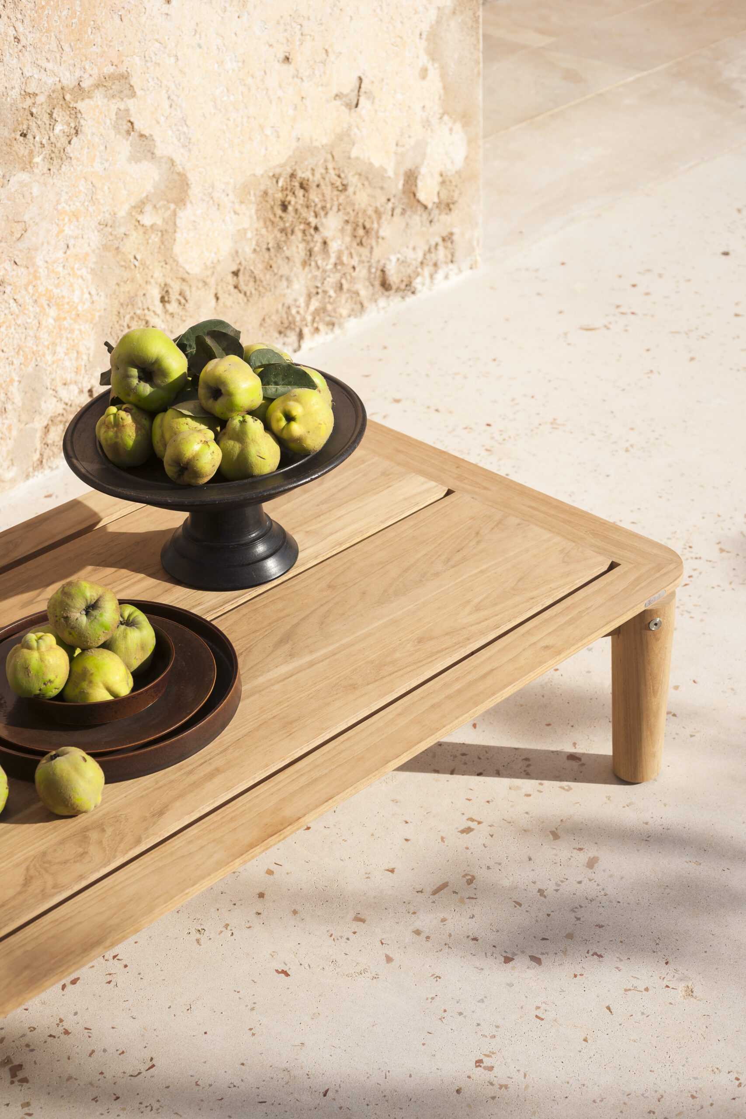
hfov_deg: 22.6
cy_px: 560
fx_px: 1865
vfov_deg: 33.4
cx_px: 373
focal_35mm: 60
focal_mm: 60
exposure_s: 1/500
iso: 100
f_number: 6.3
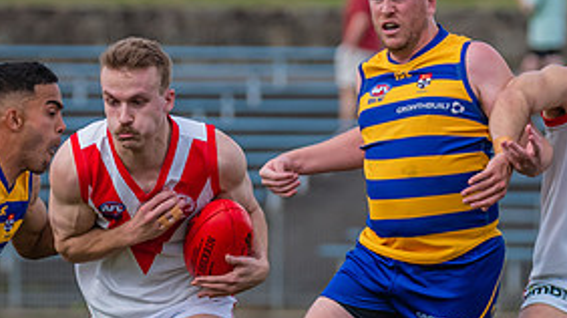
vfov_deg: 1.3
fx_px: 13804
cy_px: 358
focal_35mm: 919
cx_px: 206
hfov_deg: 2.4
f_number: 5.6
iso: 800
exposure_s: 1/1600
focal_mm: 290
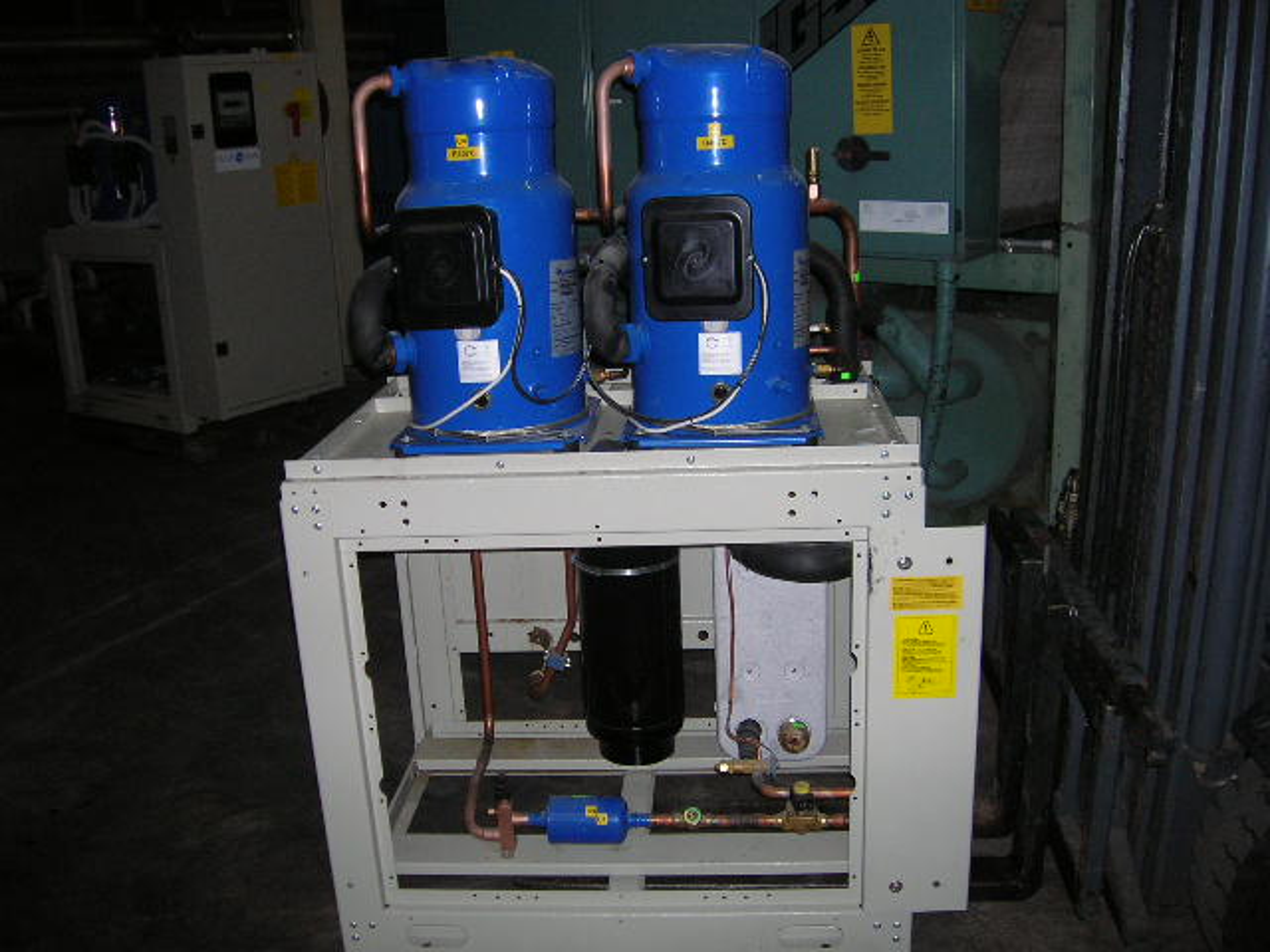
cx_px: 635
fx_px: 1247
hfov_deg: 54.0
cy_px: 476
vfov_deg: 41.8
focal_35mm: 34
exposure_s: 1/60.1
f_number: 2.9
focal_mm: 5.7
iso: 91
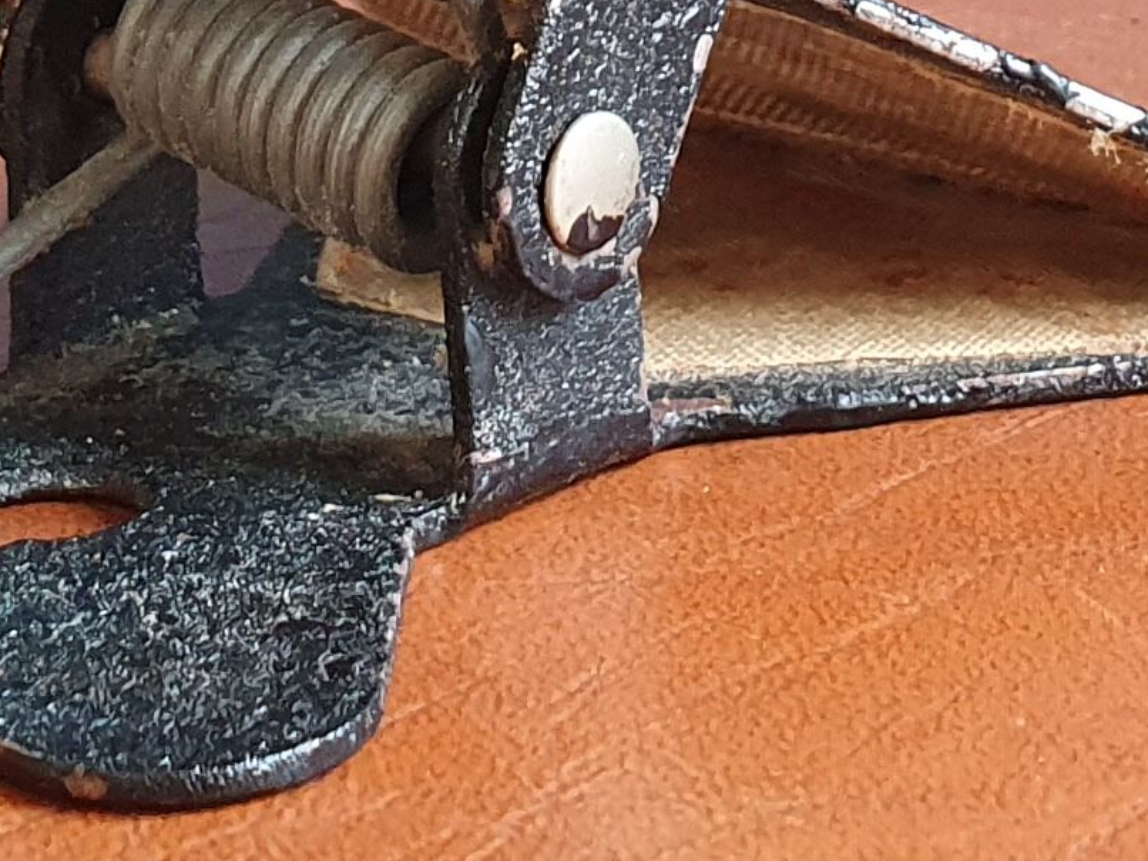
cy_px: -1057
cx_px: 632
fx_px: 4313
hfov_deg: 15.2
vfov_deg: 10.2
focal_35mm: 130
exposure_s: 1/40
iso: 250
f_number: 2.4
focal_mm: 4.32
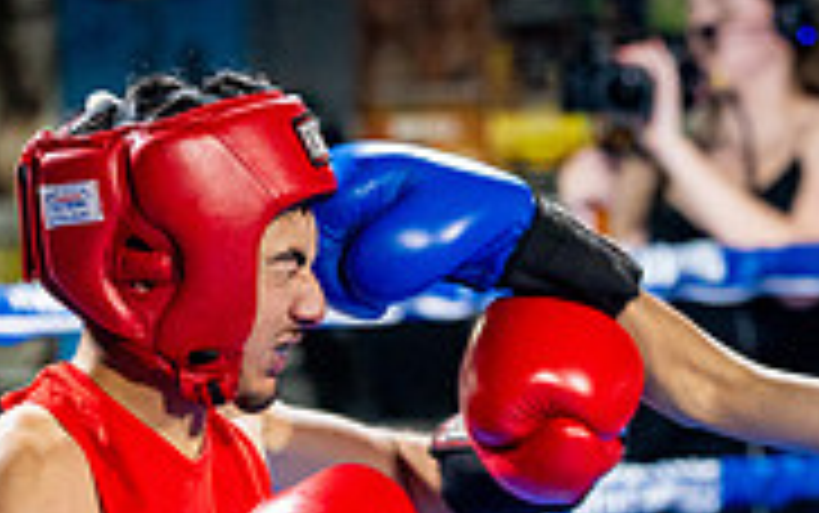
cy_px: 776
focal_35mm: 243
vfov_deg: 5.4
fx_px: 5427
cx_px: 558
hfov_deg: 8.6
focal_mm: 75
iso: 4000
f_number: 2
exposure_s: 1/800
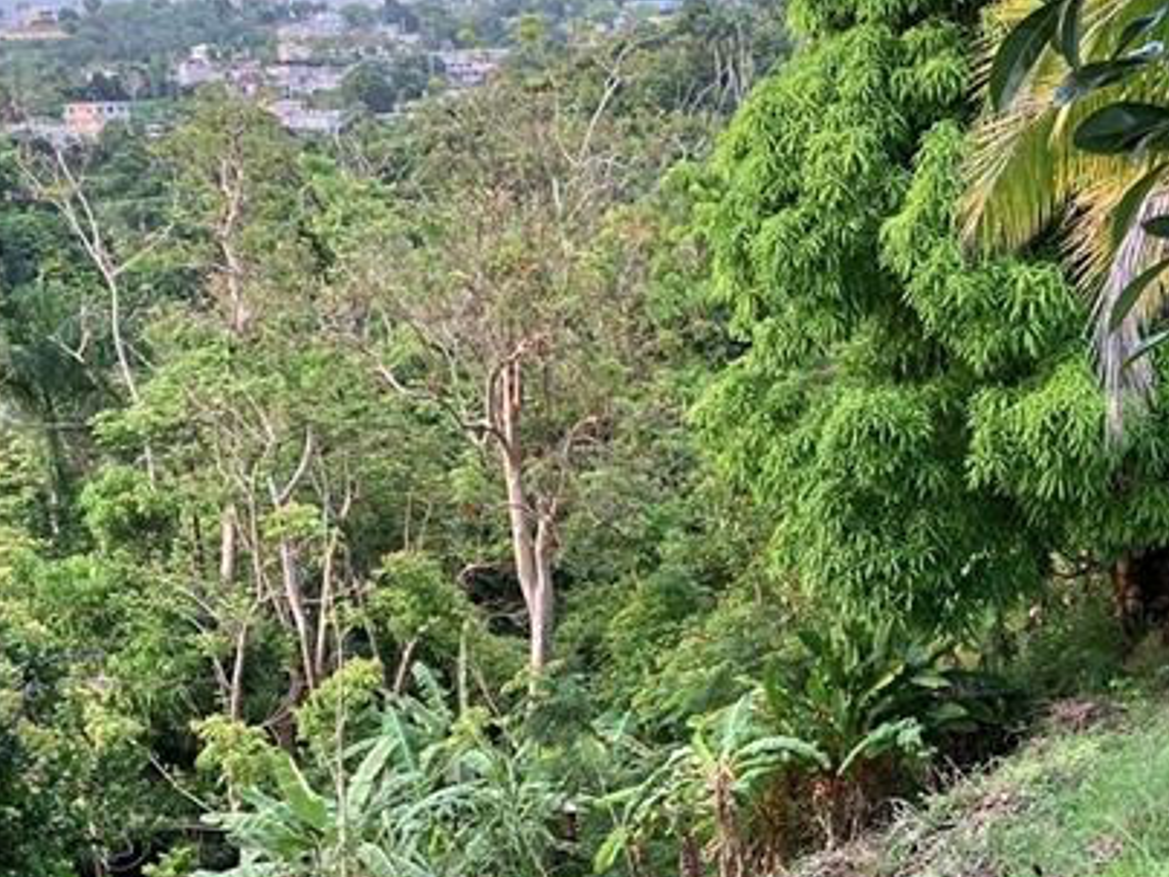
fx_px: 2398
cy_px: 920
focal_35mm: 71
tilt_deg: -18.8
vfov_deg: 20.0
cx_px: 799
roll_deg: +2.0
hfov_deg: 27.2
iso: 40
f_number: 1.8
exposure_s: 1/121
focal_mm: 3.99
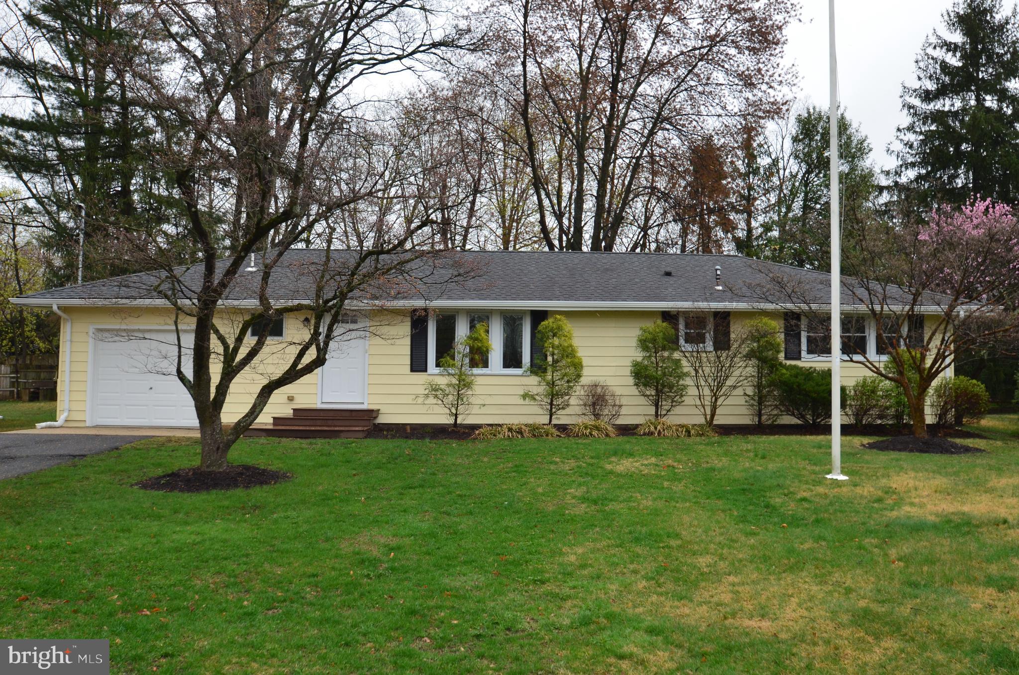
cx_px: 510
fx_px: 847
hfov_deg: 62.0
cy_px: 338
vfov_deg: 43.4
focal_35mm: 30
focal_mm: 20
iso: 400
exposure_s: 1/100
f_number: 9
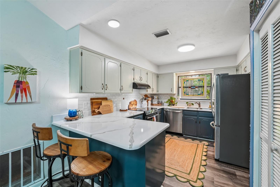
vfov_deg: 81.2
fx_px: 109
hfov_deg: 104.3
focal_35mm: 14
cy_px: 94
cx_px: 140
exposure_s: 1/2
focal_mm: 14
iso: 100
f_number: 11
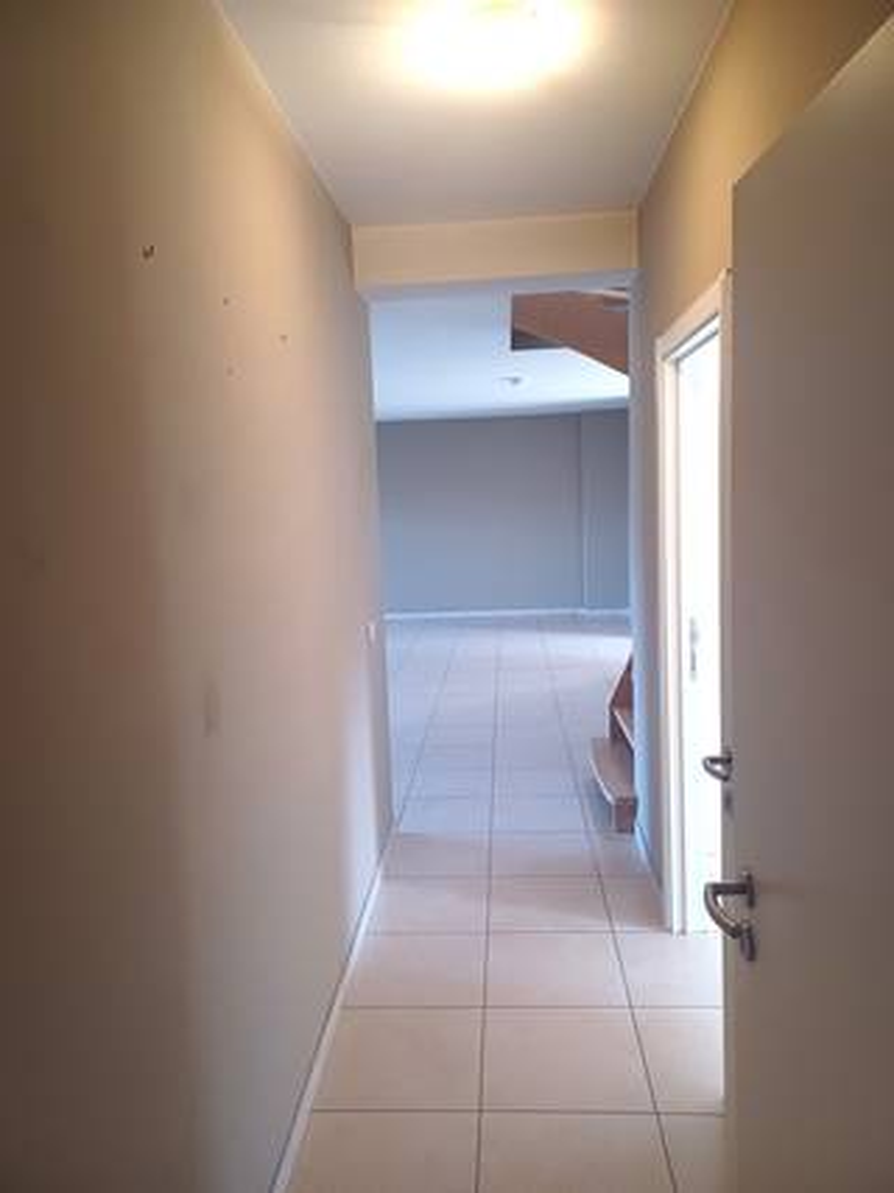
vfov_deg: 69.4
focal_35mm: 25
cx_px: 447
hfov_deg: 54.9
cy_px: 596
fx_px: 861
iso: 250
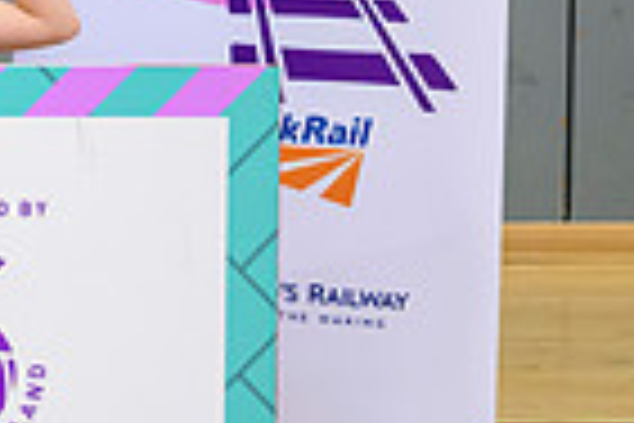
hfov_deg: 7.9
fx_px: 4314
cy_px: -165
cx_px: -748
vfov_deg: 5.6
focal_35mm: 245
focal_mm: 55
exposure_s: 1/500
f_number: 3.5
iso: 5000
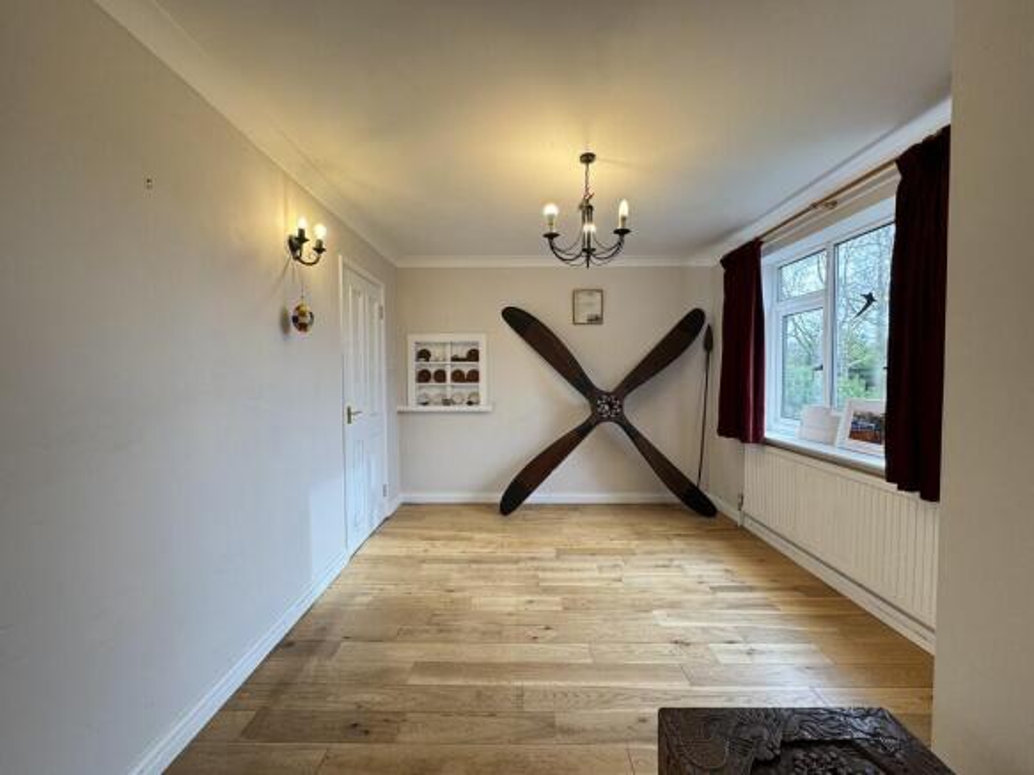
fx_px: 418
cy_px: 388
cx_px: 517
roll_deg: +1.0
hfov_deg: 102.1
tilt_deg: -1.2
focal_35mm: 14
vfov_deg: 85.7
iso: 125
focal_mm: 2.22
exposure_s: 1/100
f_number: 2.2
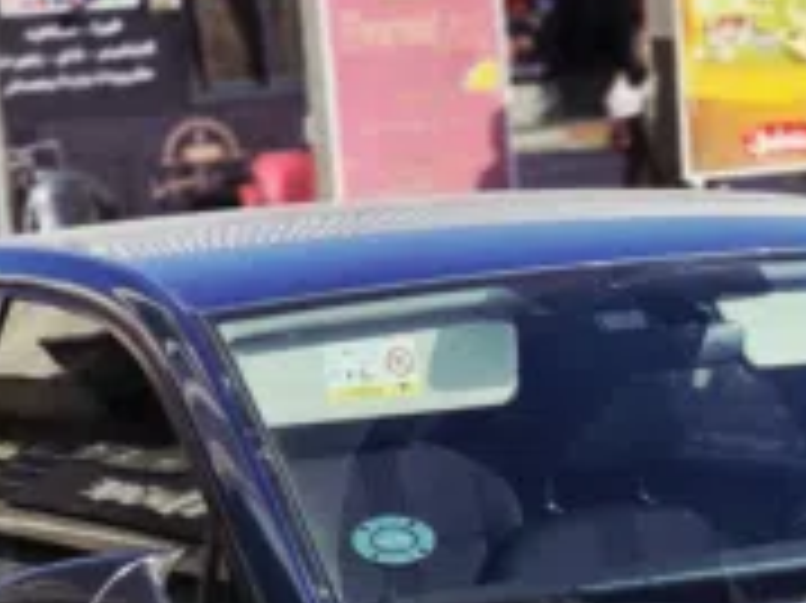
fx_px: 5747
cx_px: 612
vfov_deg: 6.0
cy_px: 765
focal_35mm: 247
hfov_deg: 8.0
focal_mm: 7.9
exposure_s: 1/1429
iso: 50
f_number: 2.4
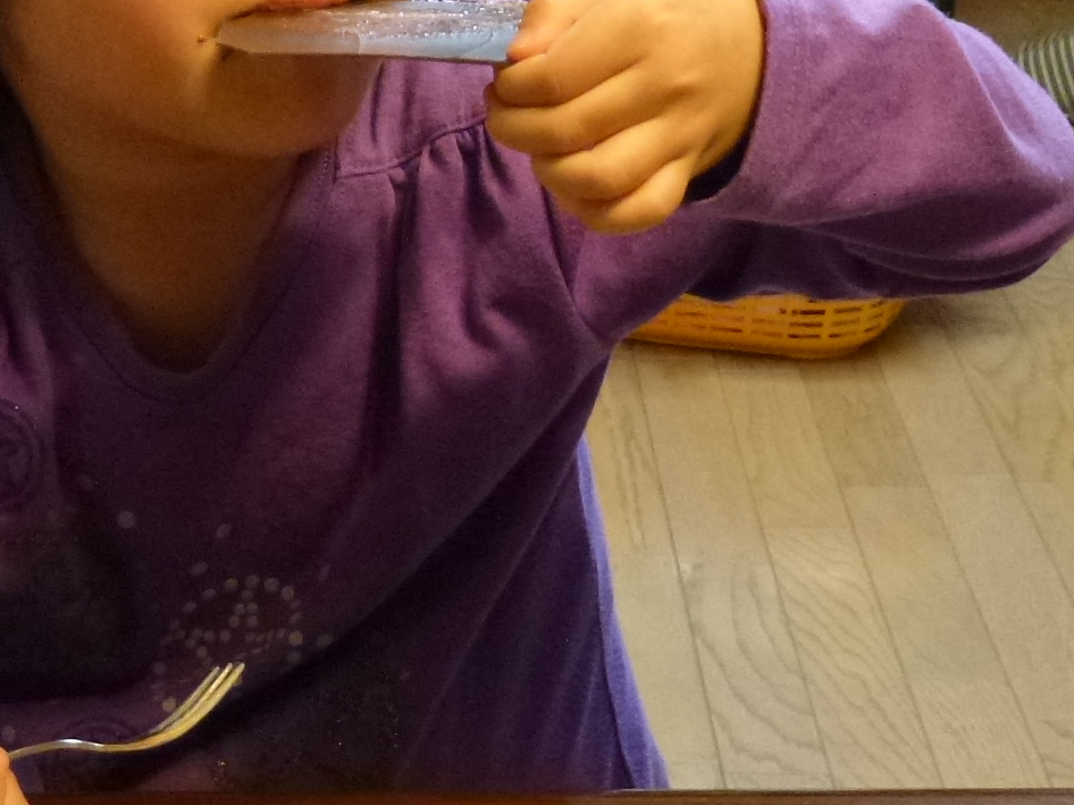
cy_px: 188
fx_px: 3443
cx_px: 159
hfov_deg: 17.5
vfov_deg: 13.3
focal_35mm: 111
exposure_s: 1/15
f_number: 3.9
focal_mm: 7.4
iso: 400
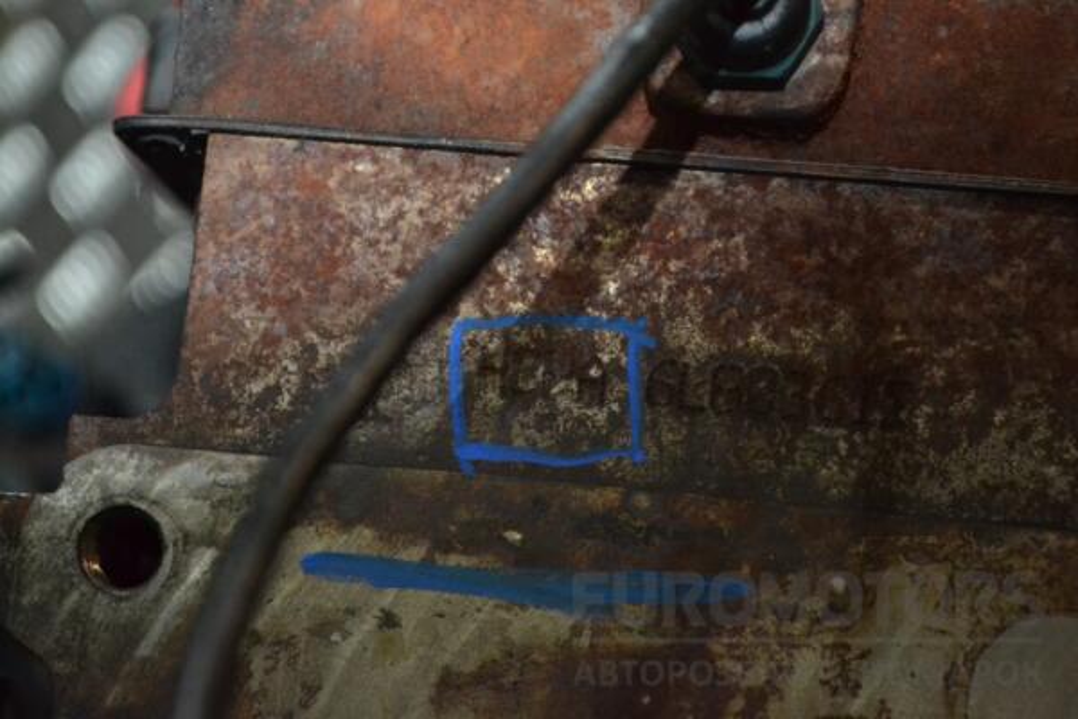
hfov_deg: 24.6
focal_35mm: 82
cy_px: 360
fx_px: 2470
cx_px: 539
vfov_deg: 16.6
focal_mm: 55
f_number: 7.1
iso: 3200
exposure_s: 1/60
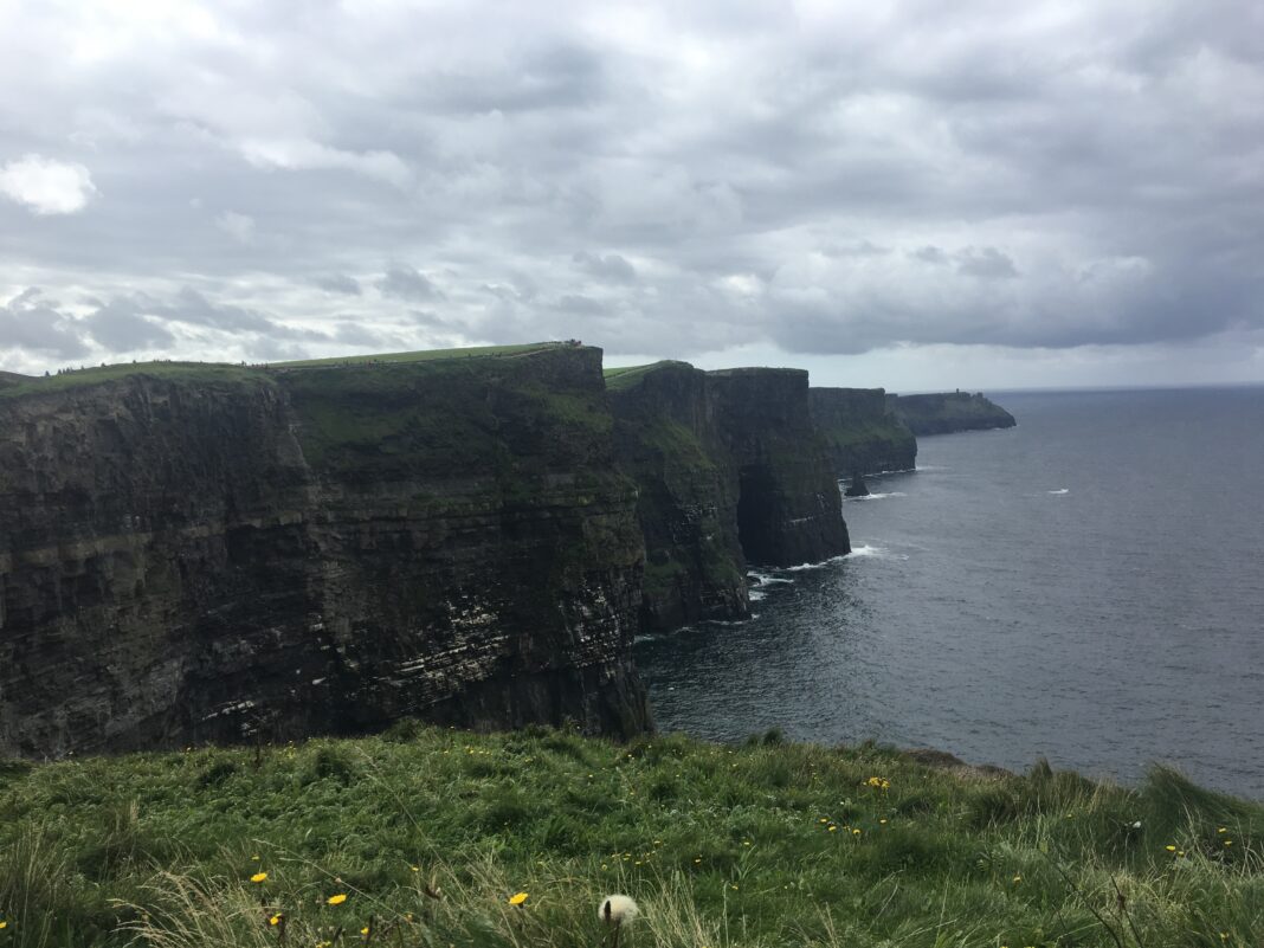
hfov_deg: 61.7
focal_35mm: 29
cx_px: 632
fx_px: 1059
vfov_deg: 48.2
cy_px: 474
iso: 25
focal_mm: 4.15
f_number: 2.2
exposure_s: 1/1479
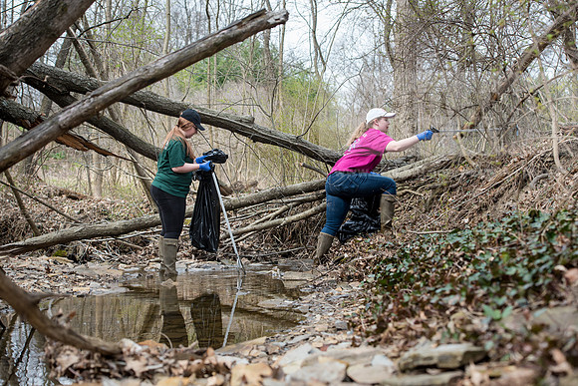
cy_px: 193
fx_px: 1253
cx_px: 289
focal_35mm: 78
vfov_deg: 17.5
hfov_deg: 26.0
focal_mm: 78
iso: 250
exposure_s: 1/320
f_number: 6.3
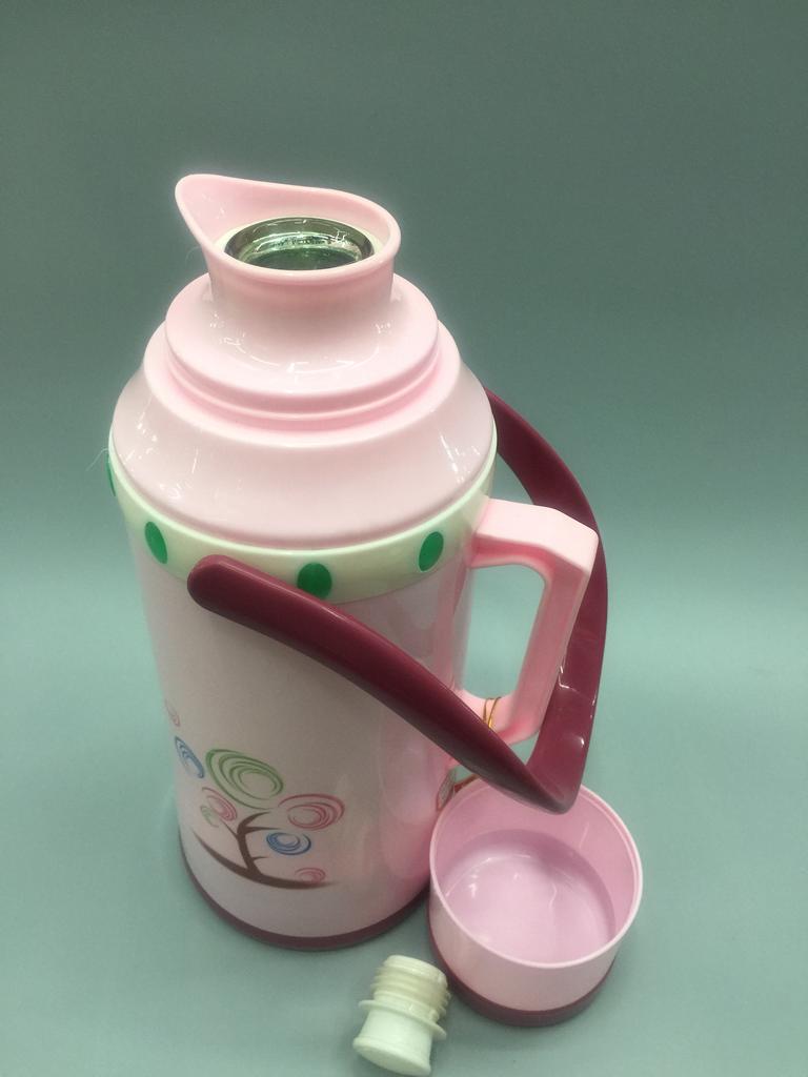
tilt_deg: -40.9
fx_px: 903
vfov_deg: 61.7
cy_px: 538
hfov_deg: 48.2
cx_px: 404
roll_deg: -0.7
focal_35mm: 29
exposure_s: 1/33
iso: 64
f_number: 2.2
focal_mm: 4.15
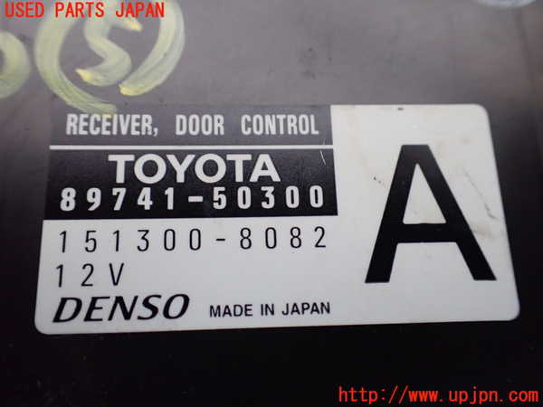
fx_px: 471
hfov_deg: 60.0
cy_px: 204
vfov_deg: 46.8
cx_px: 272
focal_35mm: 30
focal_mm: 5.4
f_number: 2.3
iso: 800
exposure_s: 1/125
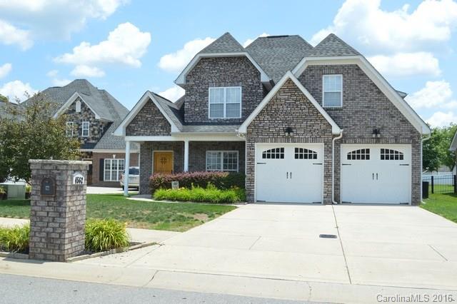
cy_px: 152
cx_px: 228
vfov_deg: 36.8
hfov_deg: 53.2
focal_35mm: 36
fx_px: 457
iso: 100
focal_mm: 24
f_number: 8
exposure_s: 1/250
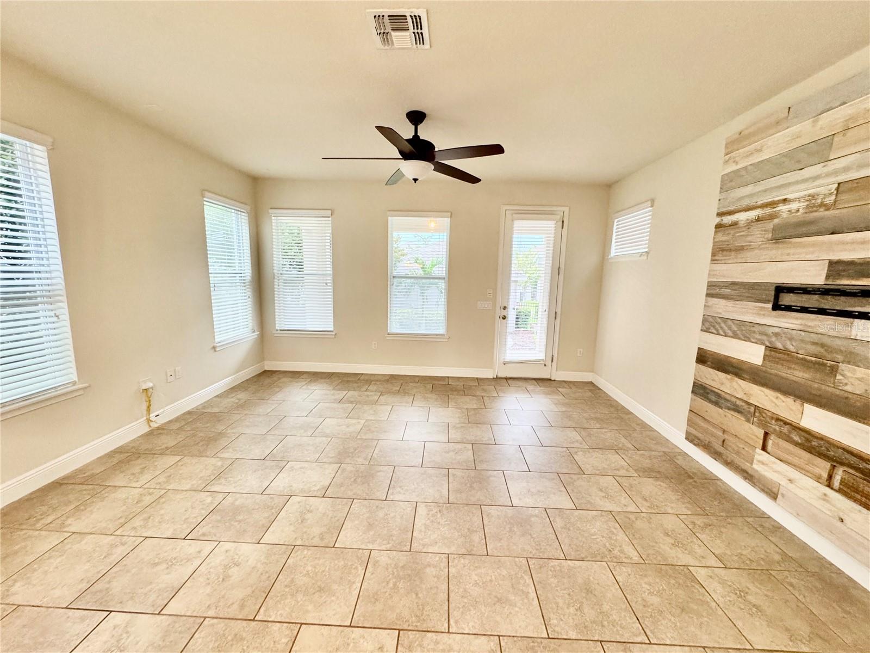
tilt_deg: -8.3
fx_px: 352
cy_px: 326
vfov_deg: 85.7
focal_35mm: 14
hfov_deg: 102.1
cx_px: 435
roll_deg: -2.5
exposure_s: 1/120
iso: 320
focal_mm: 2.22
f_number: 2.2
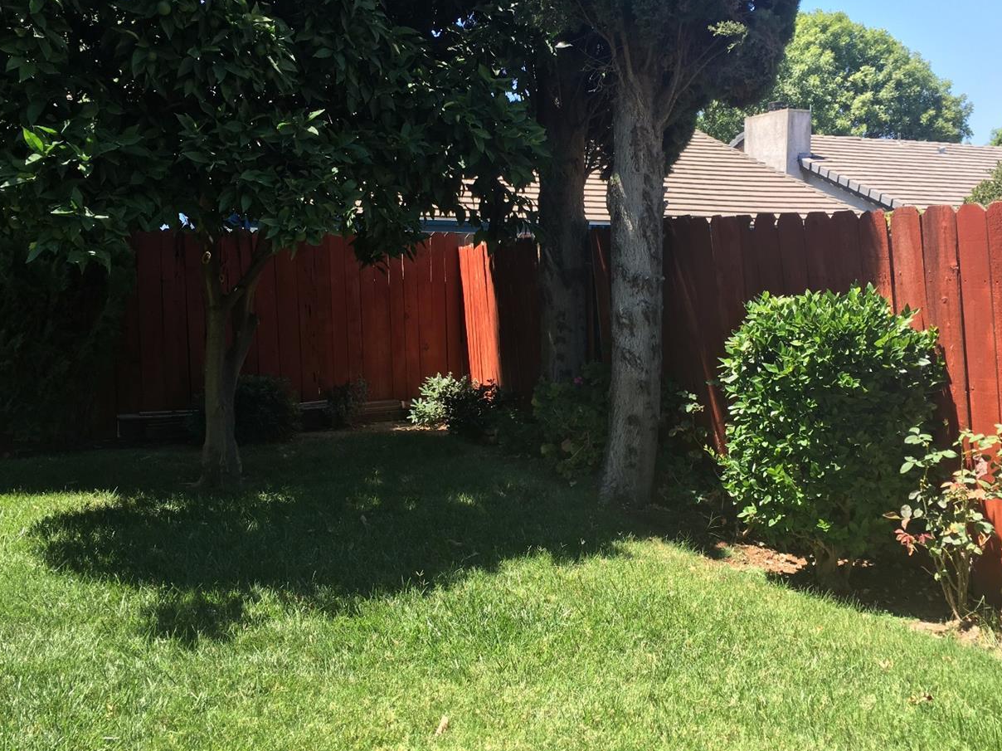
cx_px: 516
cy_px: 366
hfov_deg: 51.4
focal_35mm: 36
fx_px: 1042
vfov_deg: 39.6
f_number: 2.2
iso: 25
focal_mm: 4.15
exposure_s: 1/420
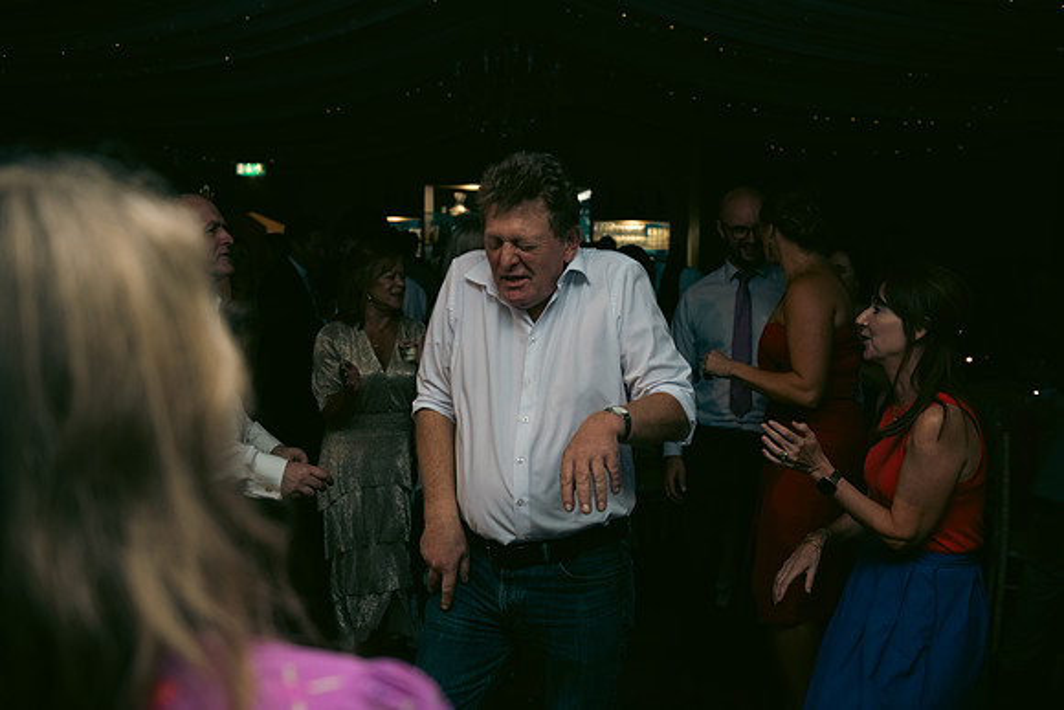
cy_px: 355
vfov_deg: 36.9
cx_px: 532
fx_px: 1064
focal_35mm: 36
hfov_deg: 53.1
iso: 800
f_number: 3.5
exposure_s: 1/160
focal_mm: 36
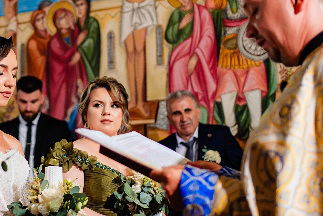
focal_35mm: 76
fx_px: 682
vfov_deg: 17.9
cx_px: 68
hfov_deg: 26.2
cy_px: 77
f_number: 1.8
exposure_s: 1/160
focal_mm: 35
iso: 640
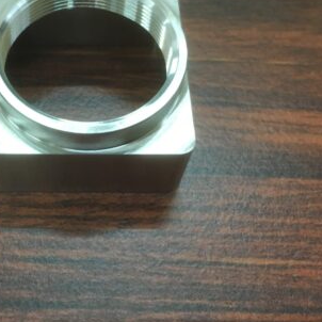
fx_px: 537
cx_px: 66
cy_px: 114
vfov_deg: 33.2
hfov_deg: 32.5
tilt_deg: -56.9
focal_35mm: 51
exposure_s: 1/30
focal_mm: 4.15
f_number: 2.2
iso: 200
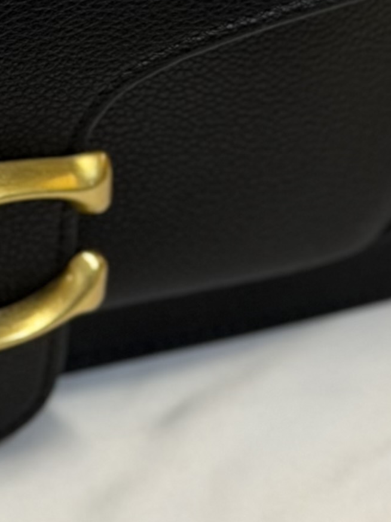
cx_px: -172
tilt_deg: -37.4
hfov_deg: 6.6
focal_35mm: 222
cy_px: 58
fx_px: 3343
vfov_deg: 8.9
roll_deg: -0.9
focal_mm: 6.76
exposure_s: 1/50
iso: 125
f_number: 1.78
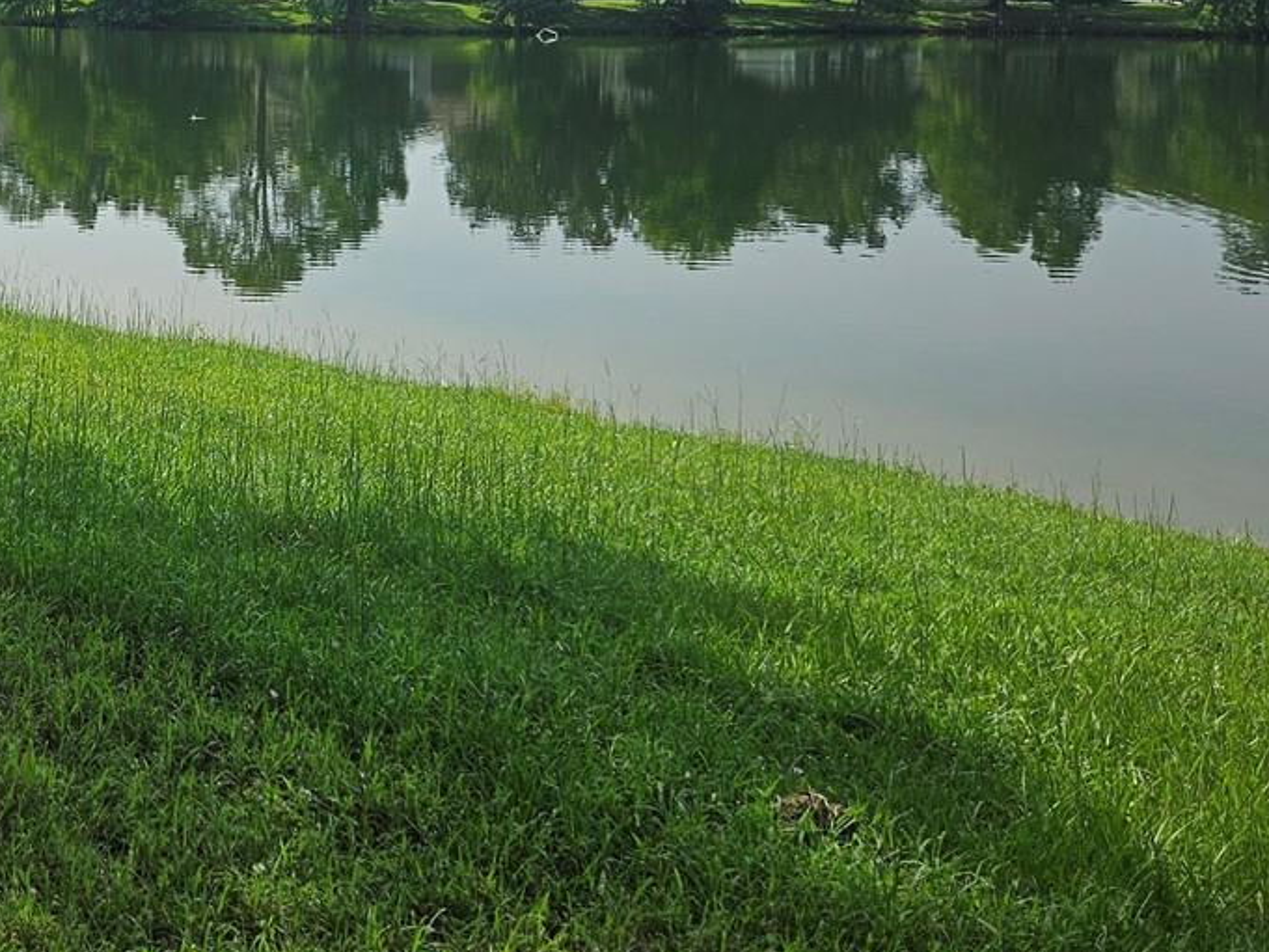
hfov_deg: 32.6
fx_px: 1980
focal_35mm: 54
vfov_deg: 25.7
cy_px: -4
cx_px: -11
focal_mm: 5.4
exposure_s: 1/2913
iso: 25
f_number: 1.8
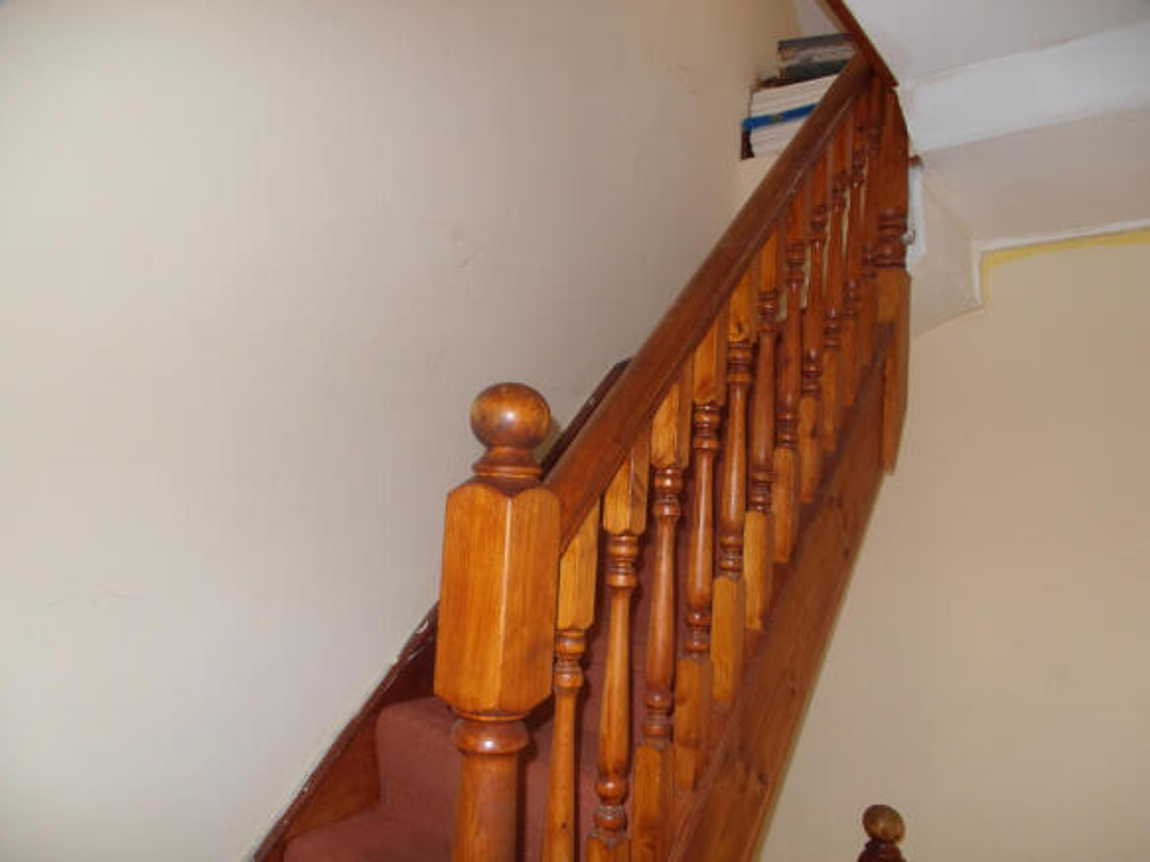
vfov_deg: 58.9
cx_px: 575
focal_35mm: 23
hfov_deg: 73.9
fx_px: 764
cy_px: 431
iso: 100
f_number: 2.8
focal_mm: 4.1
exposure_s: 1/45
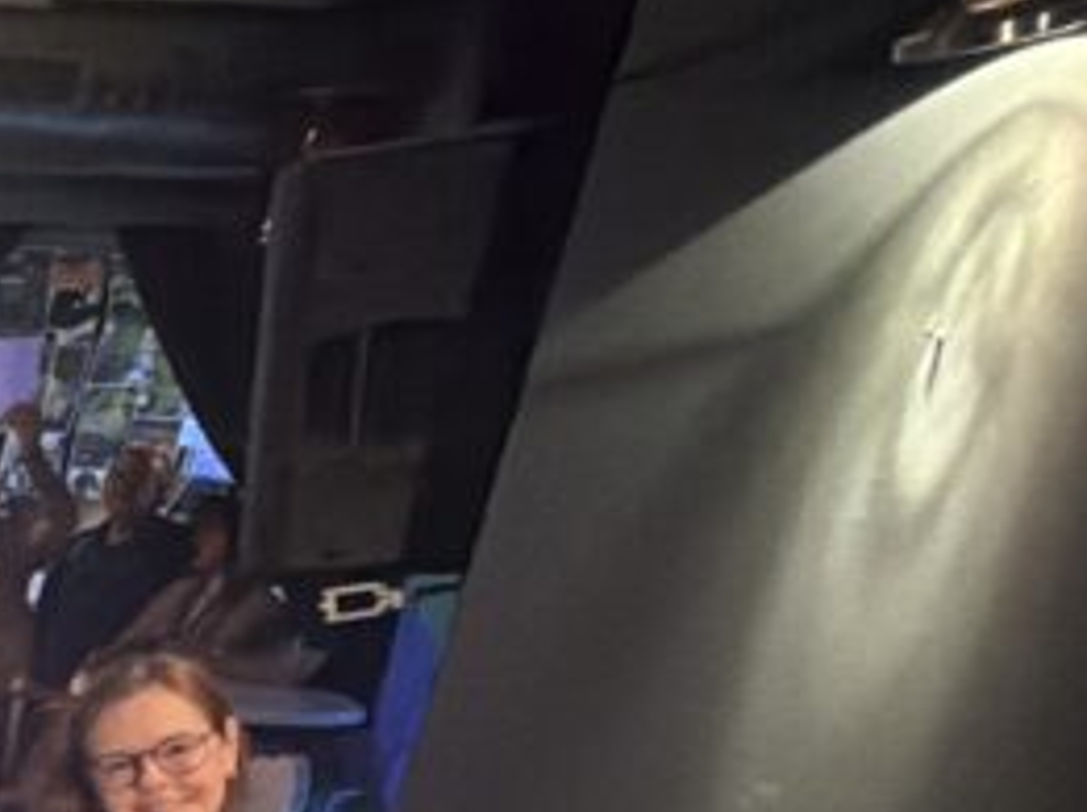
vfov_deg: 24.1
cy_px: 979
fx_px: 1725
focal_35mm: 55
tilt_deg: -18.0
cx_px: -966
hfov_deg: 20.7
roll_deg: -1.2
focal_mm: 2.22
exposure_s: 1/25
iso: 1250
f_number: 2.2
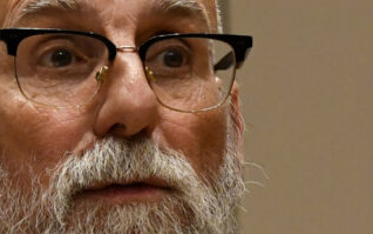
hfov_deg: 1.4
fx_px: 15620
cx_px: -65
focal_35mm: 1536
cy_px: 213
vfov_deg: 0.9
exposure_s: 1/400
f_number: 4.5
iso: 3200
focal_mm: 200
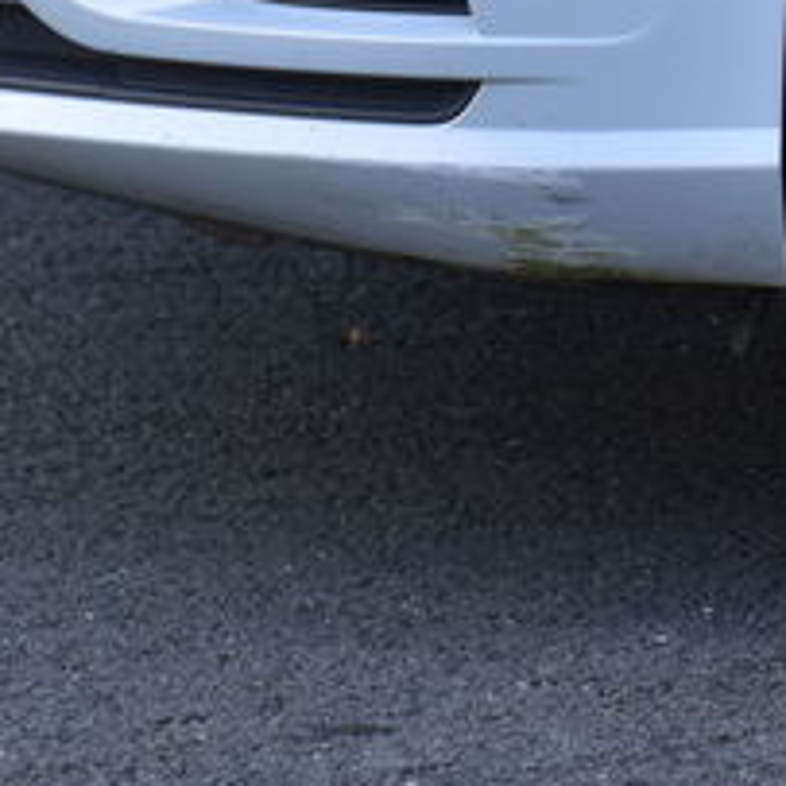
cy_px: -316
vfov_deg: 3.3
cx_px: 1533
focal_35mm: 535
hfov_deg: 3.3
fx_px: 13746
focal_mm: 85
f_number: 9
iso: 400
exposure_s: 1/125
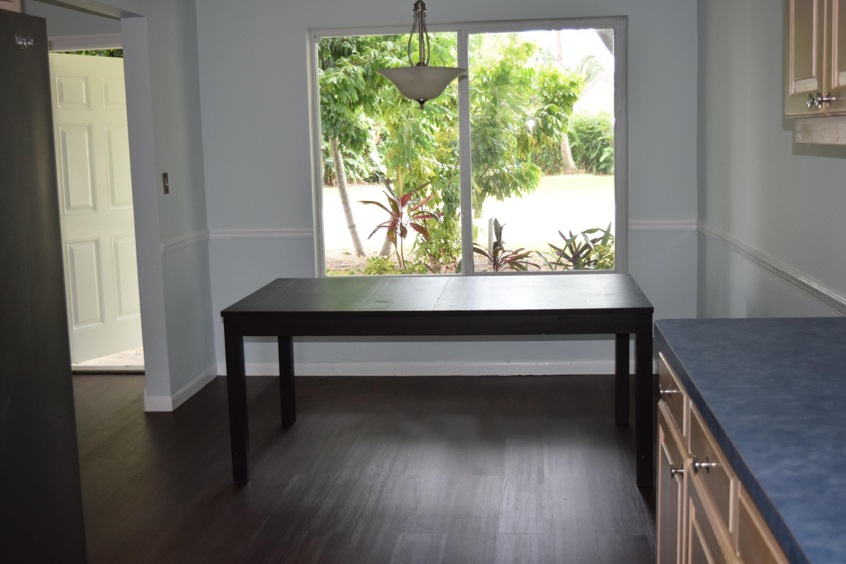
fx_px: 1010
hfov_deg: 45.4
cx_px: 429
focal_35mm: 43
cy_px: 277
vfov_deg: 31.2
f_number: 4.5
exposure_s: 1/80
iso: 800
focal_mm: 28
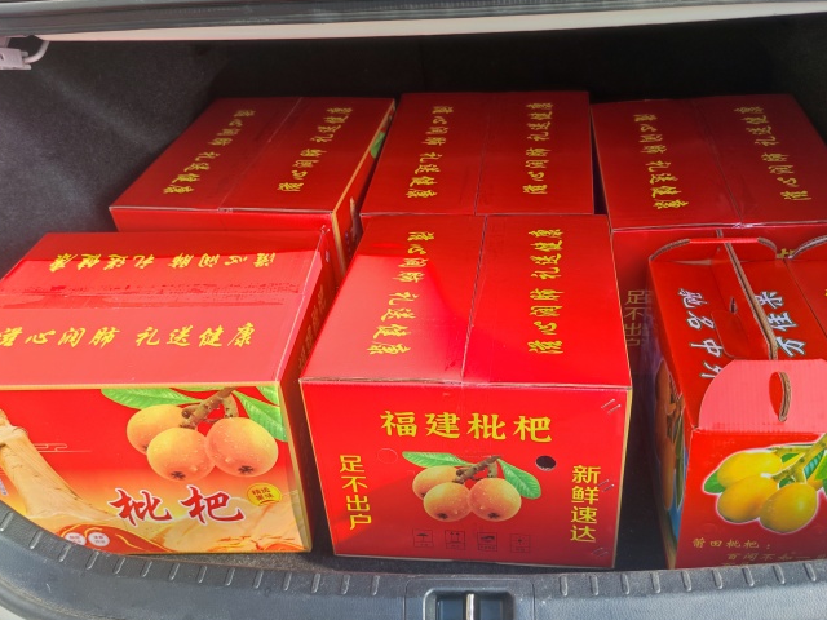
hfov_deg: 59.8
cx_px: 456
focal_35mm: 30
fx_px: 717
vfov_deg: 46.8
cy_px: 324
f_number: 1.69
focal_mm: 6.72
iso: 50
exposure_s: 1/307
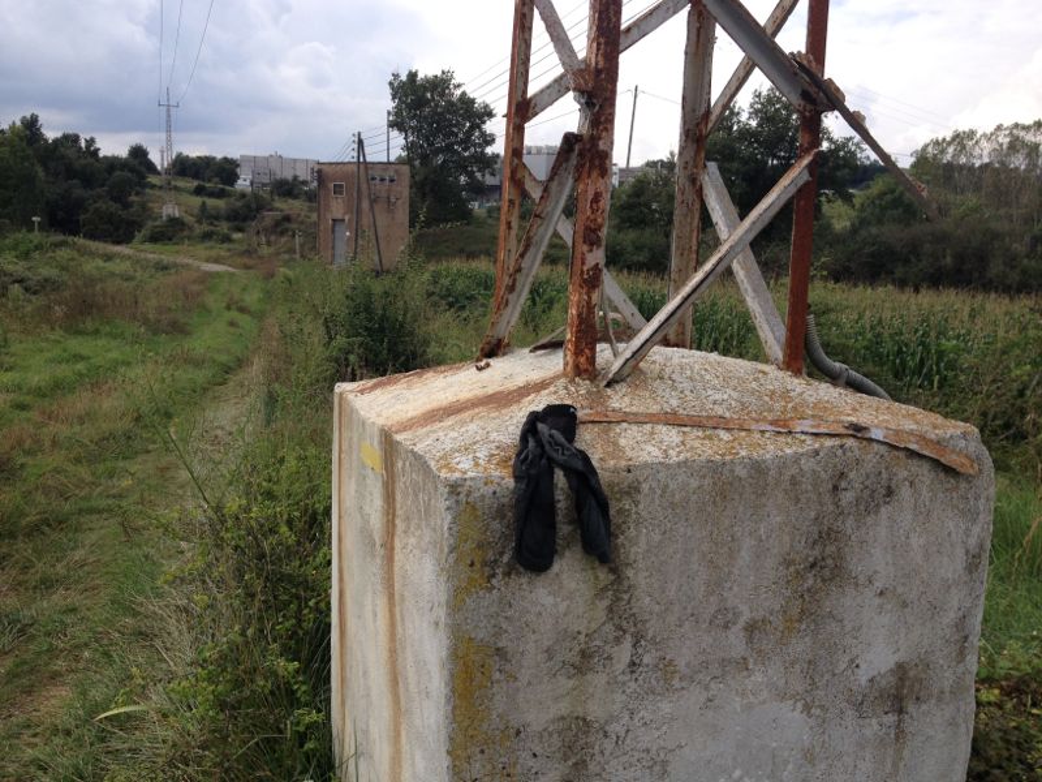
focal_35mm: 35
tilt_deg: -10.0
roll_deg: -3.2
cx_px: 521
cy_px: 391
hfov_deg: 52.6
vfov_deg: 40.7
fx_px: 1054
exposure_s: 1/1314
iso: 50
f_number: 2.4
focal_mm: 4.28
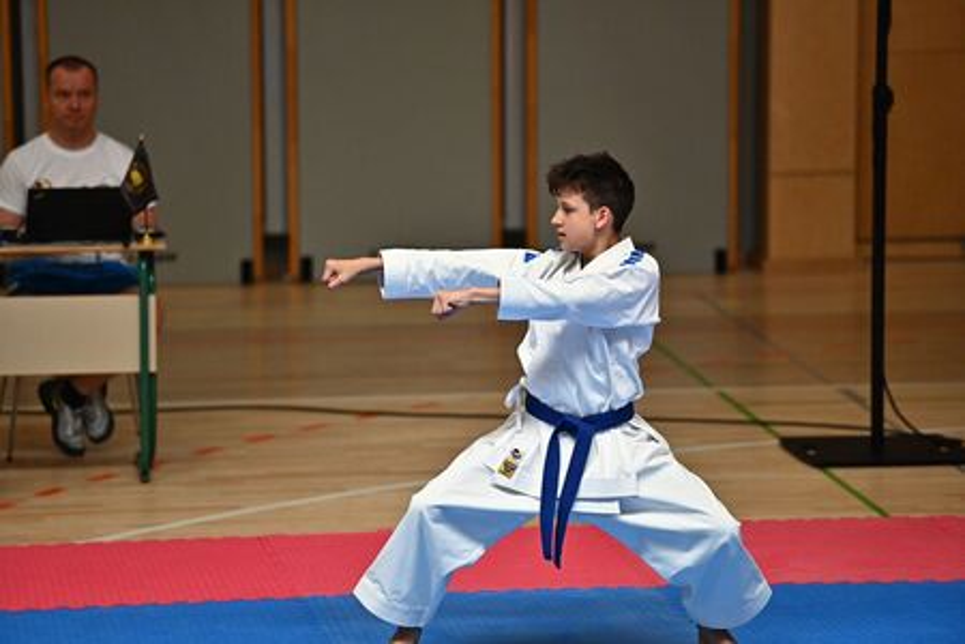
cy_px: 322
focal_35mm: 200
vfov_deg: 6.9
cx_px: 482
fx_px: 5361
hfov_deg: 10.3
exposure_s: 1/5000
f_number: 2.8
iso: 2000
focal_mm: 200
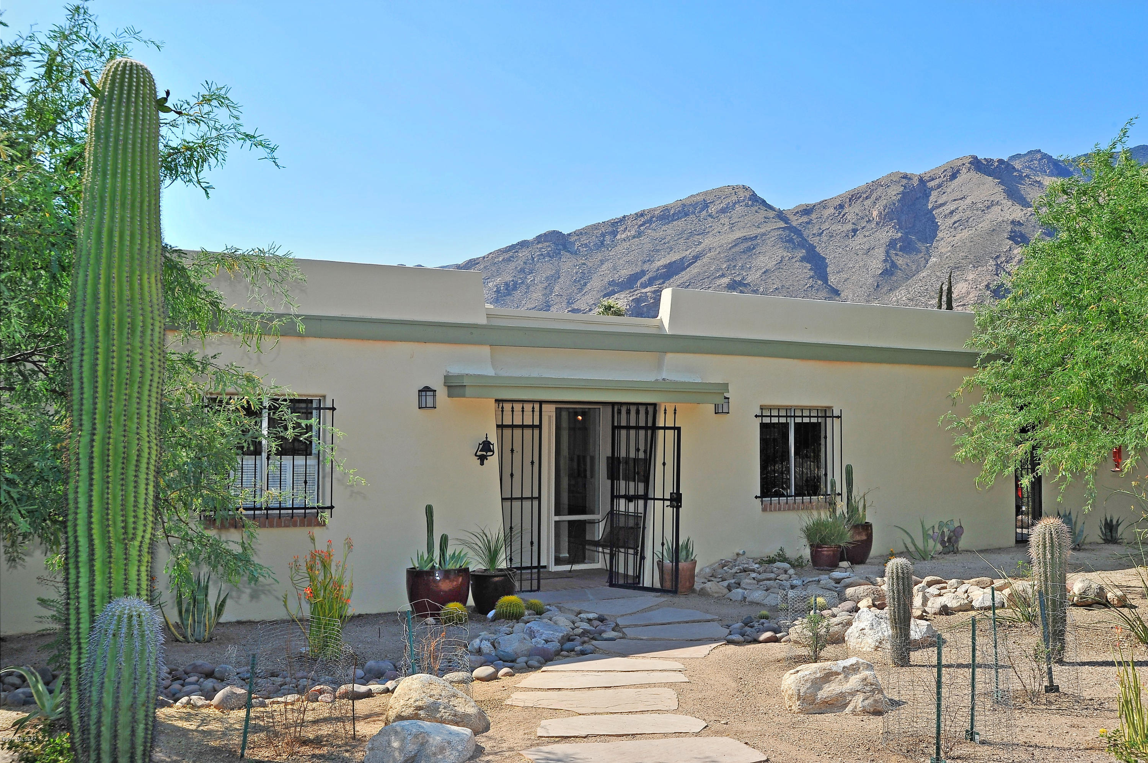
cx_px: 574
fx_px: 1115
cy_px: 382
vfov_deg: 37.8
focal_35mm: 35
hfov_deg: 54.5
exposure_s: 1/320
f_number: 13
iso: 320
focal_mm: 35
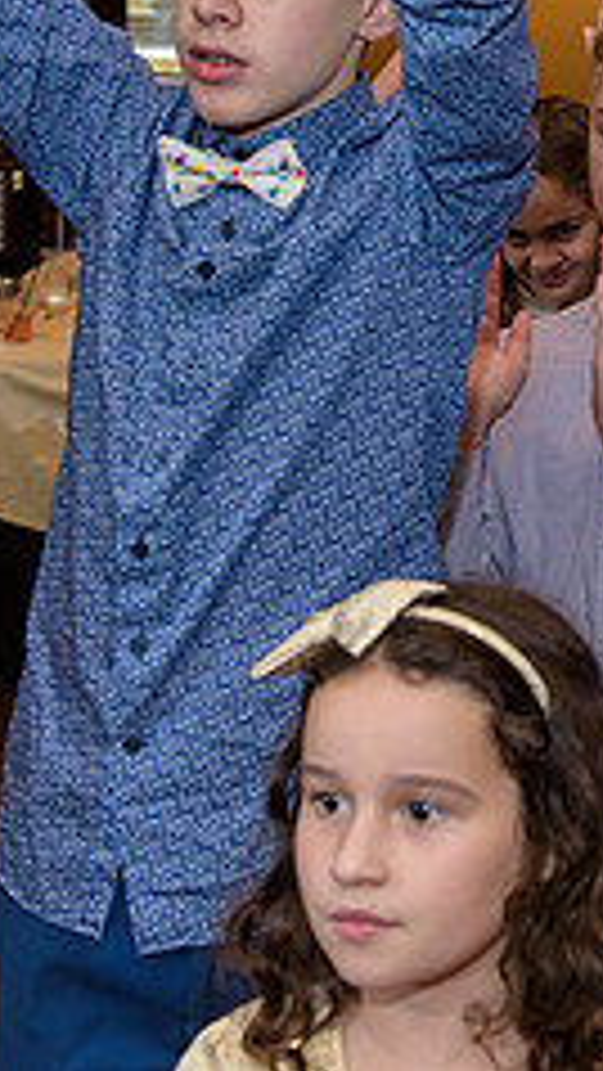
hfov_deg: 14.6
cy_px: 205
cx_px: 819
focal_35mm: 79
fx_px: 2244
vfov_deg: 26.3
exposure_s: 1/125
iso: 1600
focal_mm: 31
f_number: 3.2
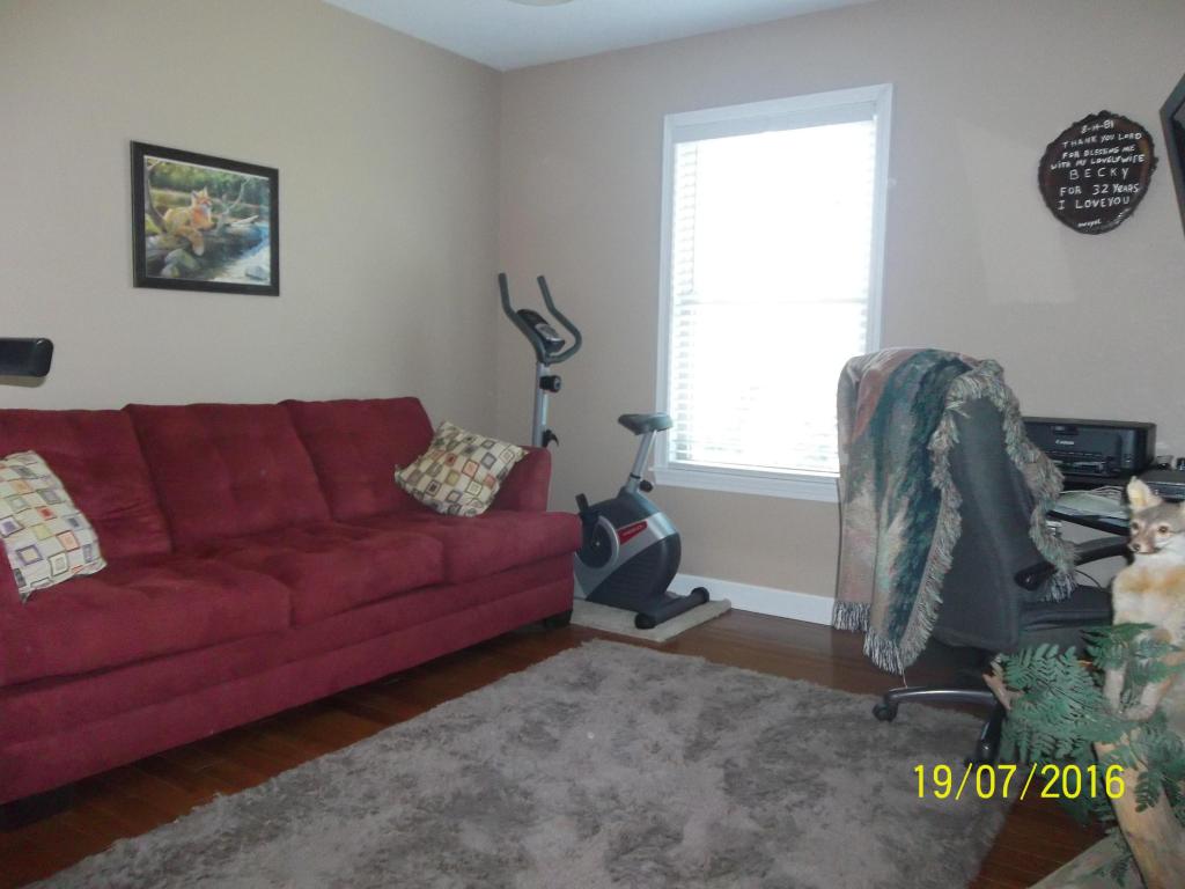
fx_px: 924
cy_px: 444
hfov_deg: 65.3
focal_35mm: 27
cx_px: 592
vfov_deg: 51.4
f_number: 3.5
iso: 320
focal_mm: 4.9
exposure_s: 1/30
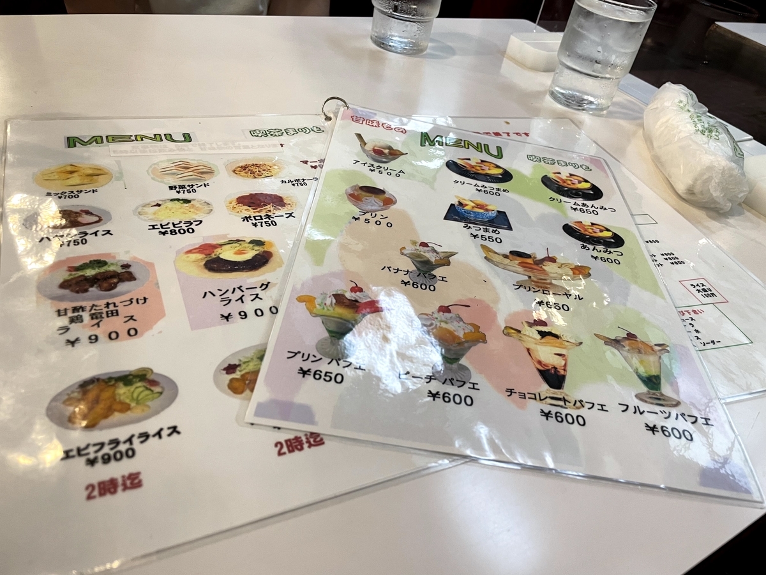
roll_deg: -11.9
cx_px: 383
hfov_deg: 67.3
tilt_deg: -38.9
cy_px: 288
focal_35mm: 26
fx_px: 575
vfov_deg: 53.1
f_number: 1.6
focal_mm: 4.2
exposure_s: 1/50
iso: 80
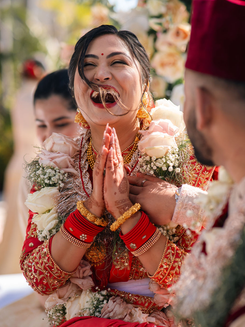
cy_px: 191
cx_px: 129
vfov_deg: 19.1
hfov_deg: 14.4
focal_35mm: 103
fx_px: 972
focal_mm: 85
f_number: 2.2
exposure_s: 1/640
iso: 100
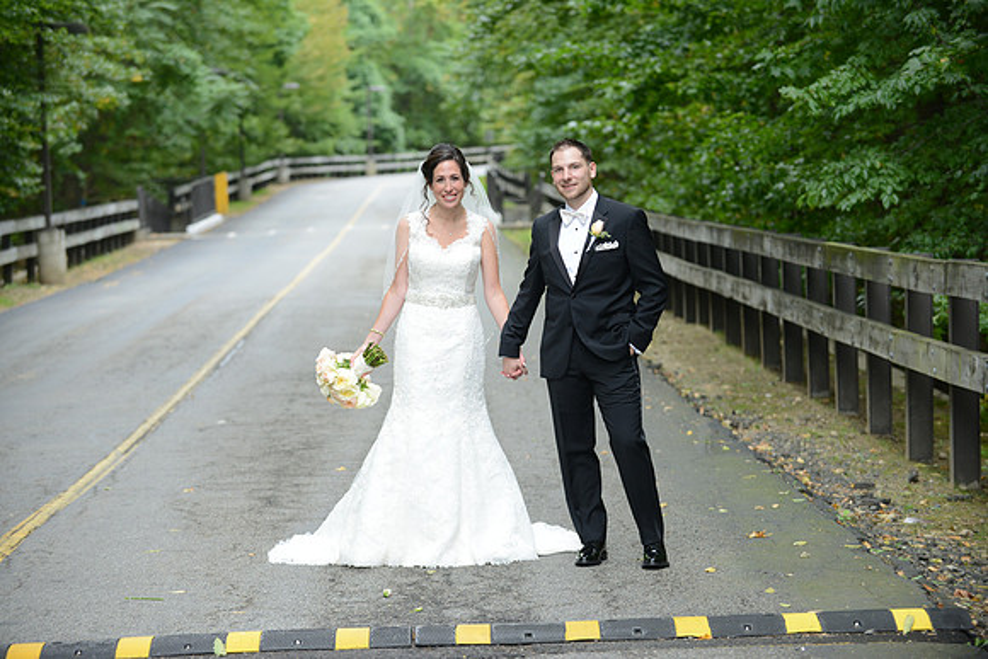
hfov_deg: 19.5
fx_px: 2882
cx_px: 494
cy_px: 330
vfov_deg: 13.0
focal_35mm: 105
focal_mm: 105
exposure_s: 1/250
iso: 500
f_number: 4.5
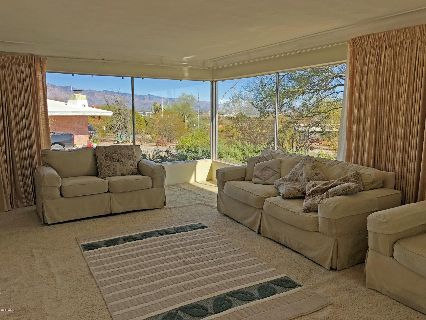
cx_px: 213
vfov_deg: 49.7
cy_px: 160
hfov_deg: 63.4
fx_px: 345
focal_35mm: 28
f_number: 1.8
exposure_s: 1/623
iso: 20
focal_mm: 4
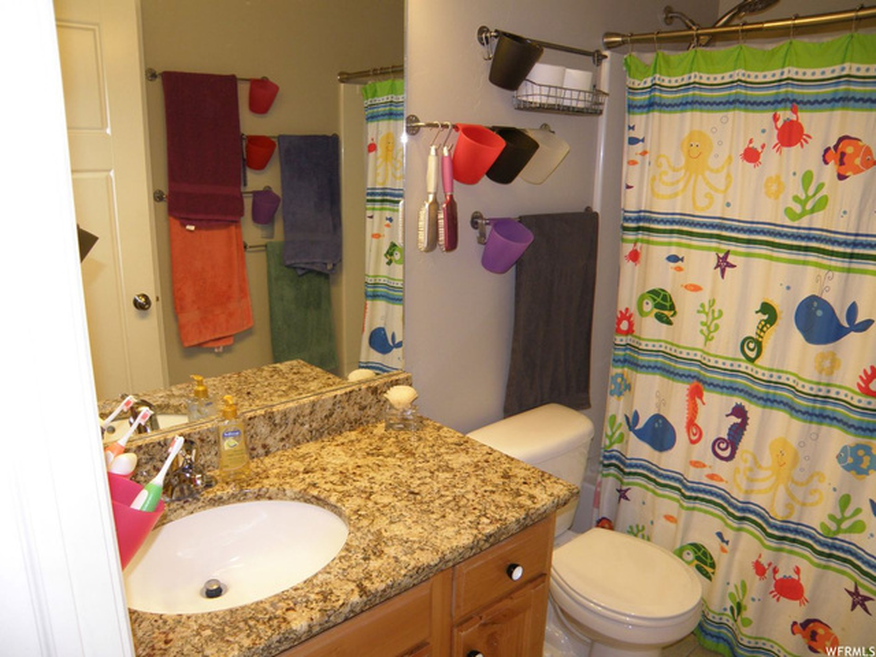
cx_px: 438
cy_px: 328
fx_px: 658
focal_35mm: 26
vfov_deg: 53.1
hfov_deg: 67.3
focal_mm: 4.6
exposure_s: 1/30
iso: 100
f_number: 2.8
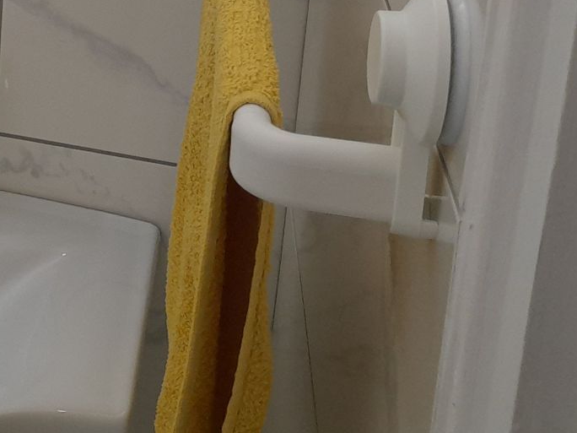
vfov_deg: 17.1
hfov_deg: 21.8
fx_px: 1300
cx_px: -227
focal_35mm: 78
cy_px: -208
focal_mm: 4.6
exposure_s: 1/60
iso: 160
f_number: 2
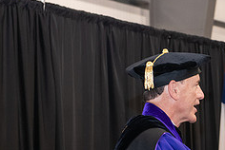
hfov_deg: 11.7
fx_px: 1076
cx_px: 258
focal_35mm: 172
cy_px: 155
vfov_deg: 8.0
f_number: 5
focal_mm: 70
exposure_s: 1/125
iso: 2500
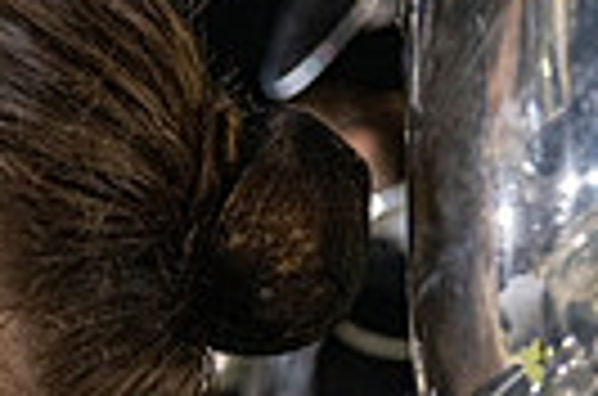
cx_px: -499
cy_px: 515
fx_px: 1740
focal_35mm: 105
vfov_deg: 12.6
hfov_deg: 16.2
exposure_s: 1/500
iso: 2000
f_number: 3.2
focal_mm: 24
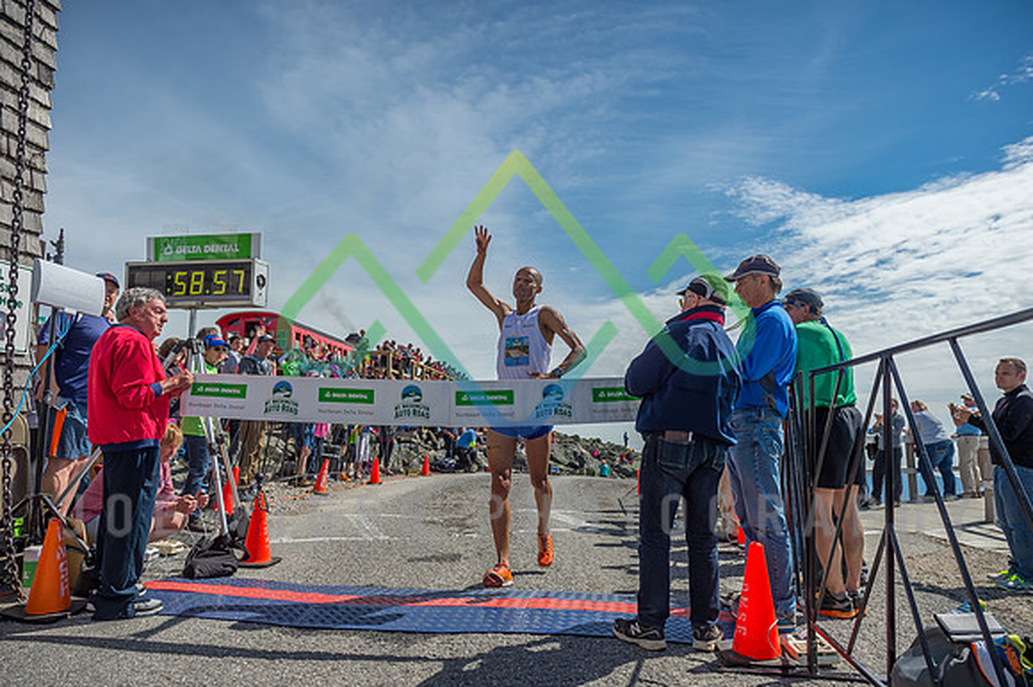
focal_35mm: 24
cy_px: 344
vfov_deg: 53.1
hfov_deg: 73.8
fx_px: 688
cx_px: 516
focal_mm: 24
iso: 640
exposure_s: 1/8000
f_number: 5.6
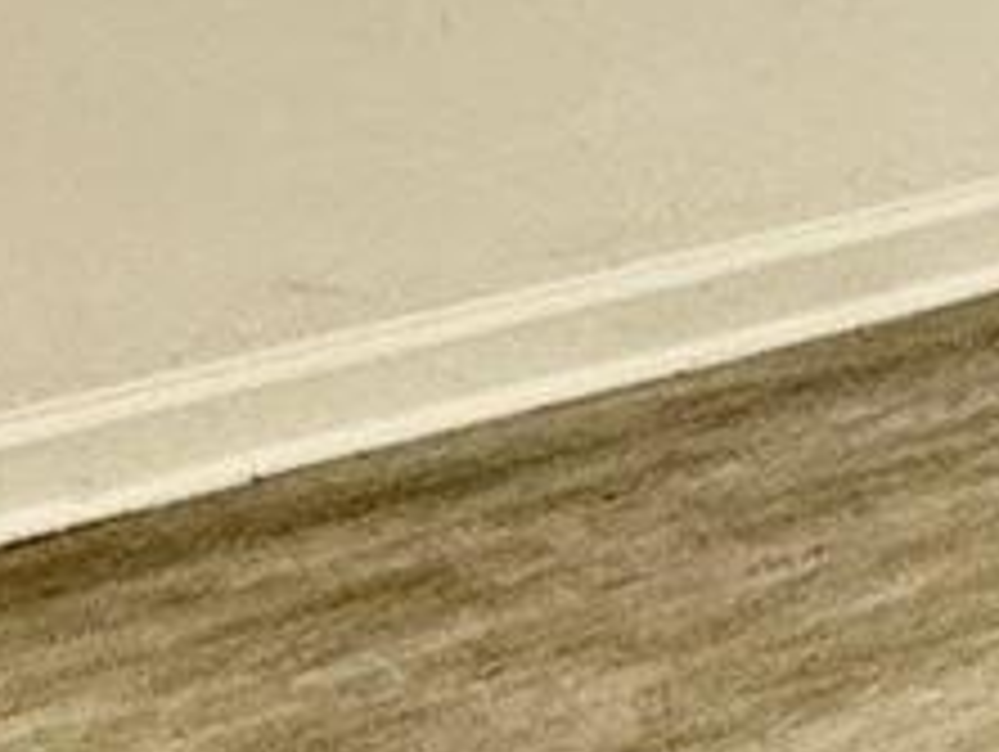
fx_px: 4189
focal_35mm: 145
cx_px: 3069
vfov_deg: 10.0
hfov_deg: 9.9
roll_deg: +1.0
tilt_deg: -8.4
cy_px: -302
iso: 250
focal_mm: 2.22
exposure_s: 1/120
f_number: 2.2
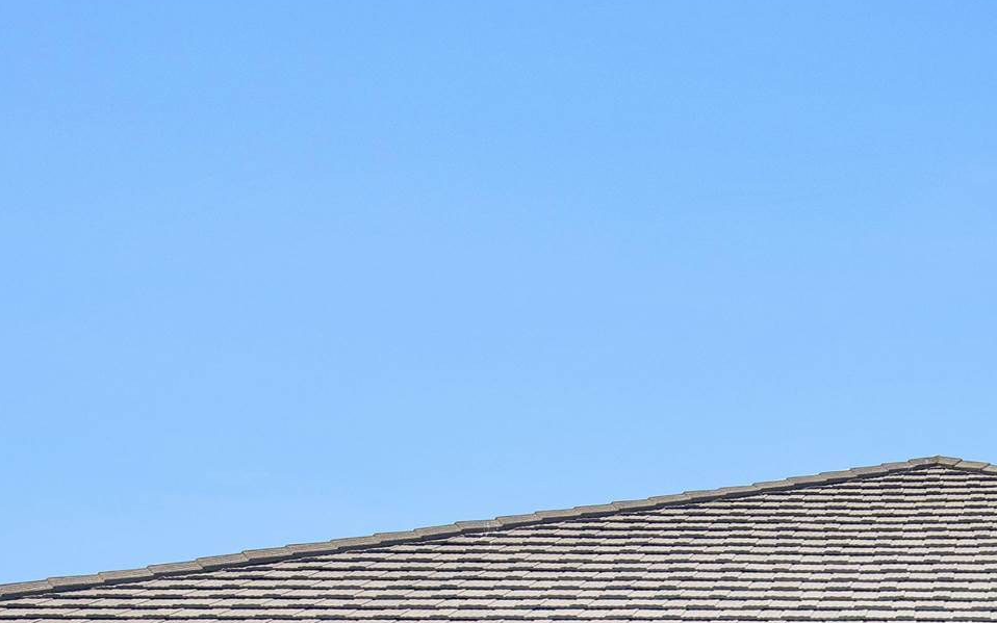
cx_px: 914
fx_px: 2663
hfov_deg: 20.7
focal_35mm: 98
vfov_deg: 12.7
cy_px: 919
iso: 200
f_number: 11
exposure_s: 1/640
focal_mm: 30
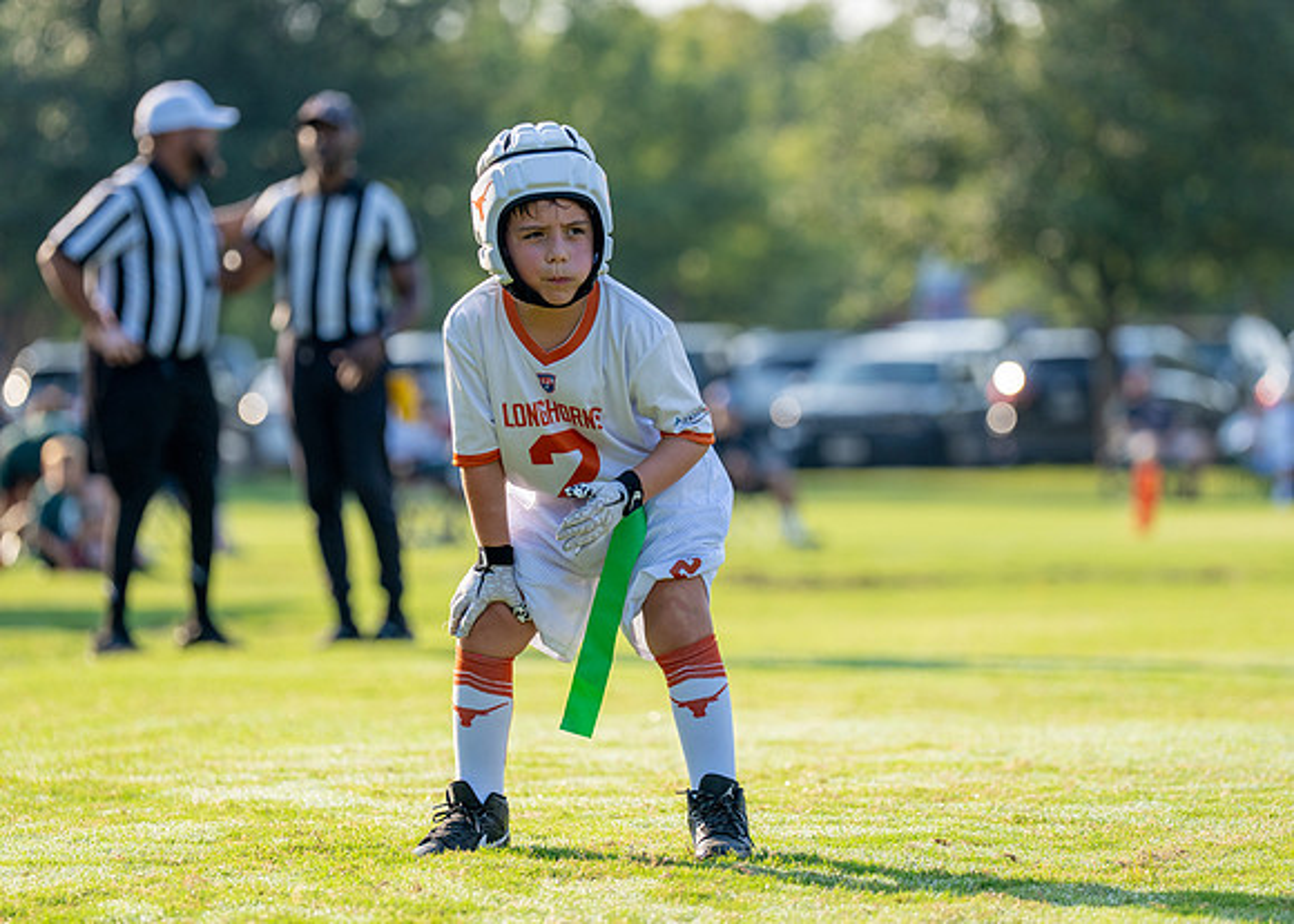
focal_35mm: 203
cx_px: 654
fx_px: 7446
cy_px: 447
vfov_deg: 7.1
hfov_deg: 9.9
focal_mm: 154
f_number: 2.8
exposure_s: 1/2000
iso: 250
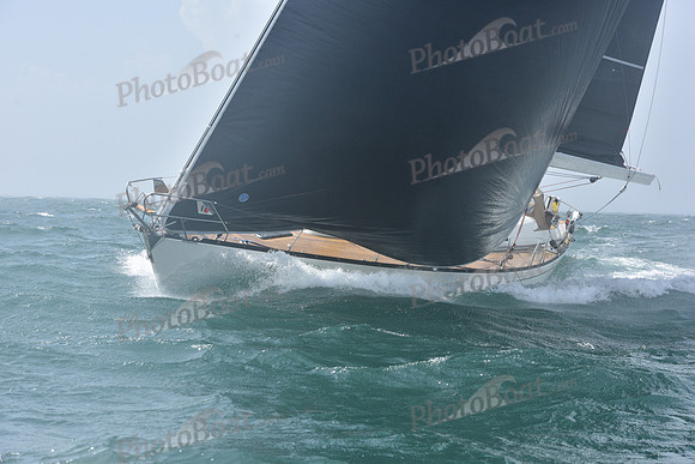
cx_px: 348
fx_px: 1352
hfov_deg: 28.8
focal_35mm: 70
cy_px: 232
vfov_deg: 19.5
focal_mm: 70
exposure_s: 1/800
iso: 320
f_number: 9
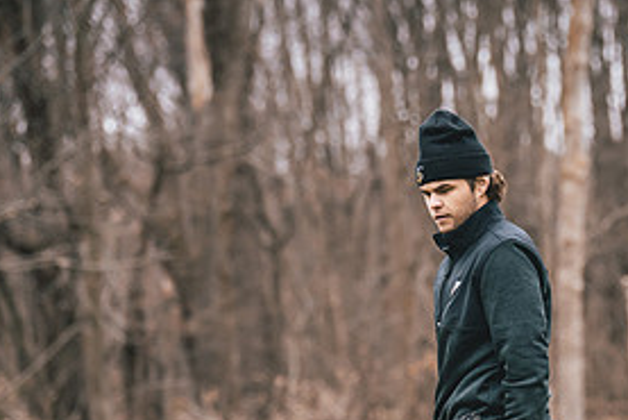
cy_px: 437
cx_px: 463
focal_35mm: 230
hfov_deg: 8.9
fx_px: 4014
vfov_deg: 6.0
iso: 640
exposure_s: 1/4000
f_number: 2.8
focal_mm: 106
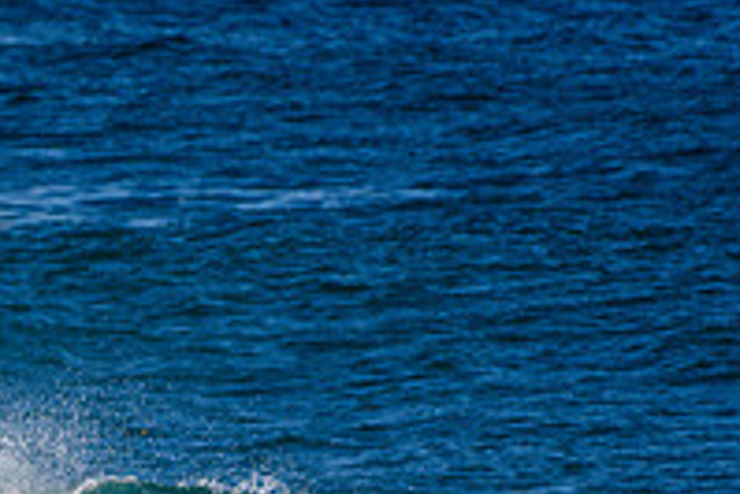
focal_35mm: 2182
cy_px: 648
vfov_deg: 0.6
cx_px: -238
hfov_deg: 0.9
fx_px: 44883
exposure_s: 1/2000
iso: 220
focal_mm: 500
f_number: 5.6
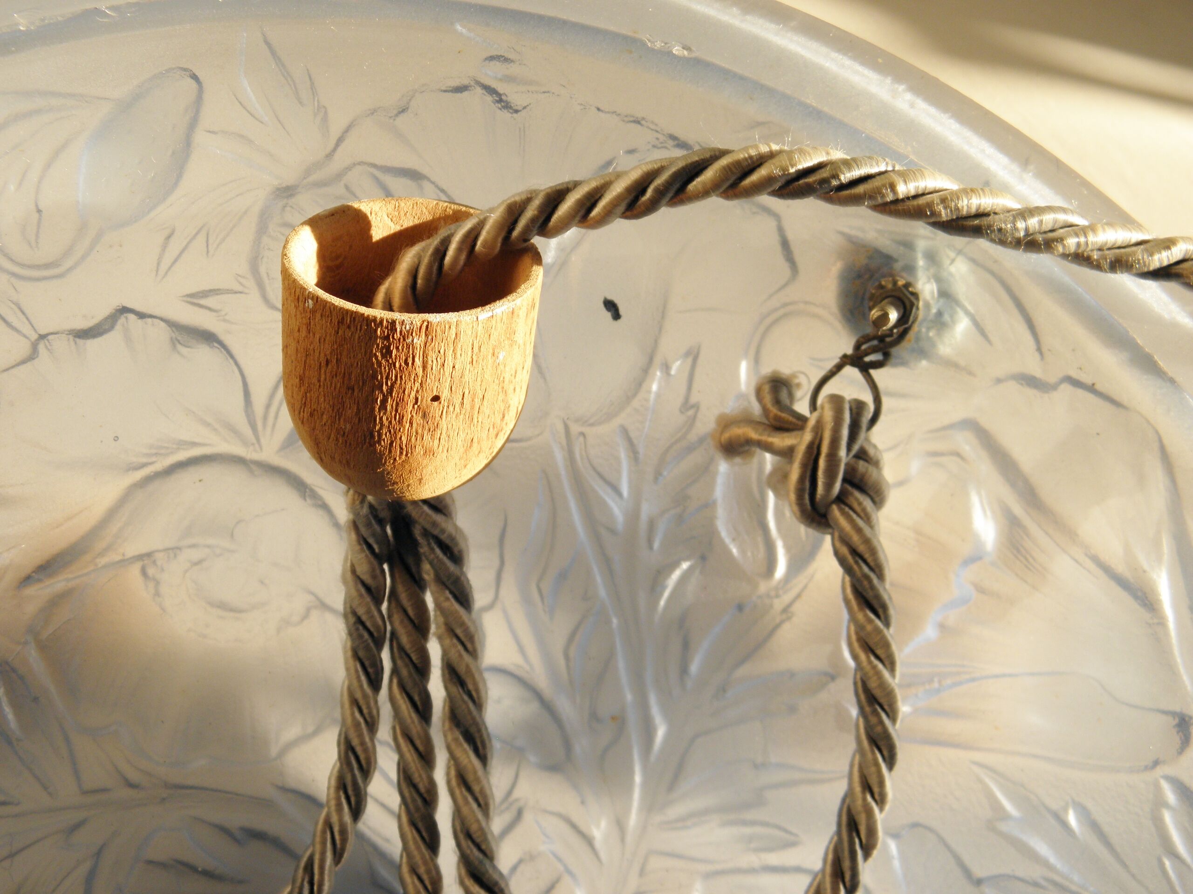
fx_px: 1172
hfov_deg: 54.0
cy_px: 447
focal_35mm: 34
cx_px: 596
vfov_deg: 41.8
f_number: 3.7
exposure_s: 1/160
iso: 100
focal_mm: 6.2
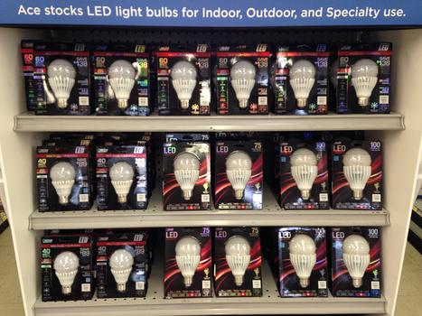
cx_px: 211
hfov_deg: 55.4
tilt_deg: -19.3
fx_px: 402
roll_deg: +0.6
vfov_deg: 42.9
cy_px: 158
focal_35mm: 33
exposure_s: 1/20
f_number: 2.4
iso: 100
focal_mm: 4.12
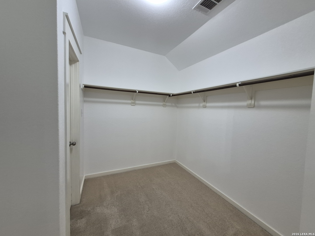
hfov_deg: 106.2
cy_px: 118
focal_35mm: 13
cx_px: 158
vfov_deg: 89.9
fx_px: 118
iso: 200
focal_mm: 1.74
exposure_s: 1/60
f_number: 2.2
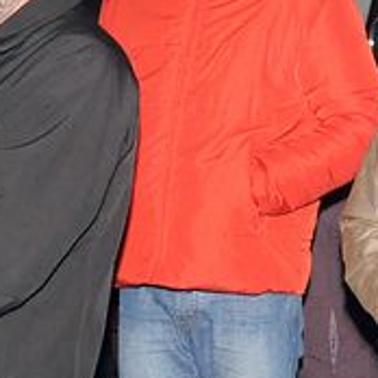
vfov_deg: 12.7
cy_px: 294
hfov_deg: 12.7
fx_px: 1693
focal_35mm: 137
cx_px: 285
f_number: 8
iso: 2500
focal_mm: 22
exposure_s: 1/60
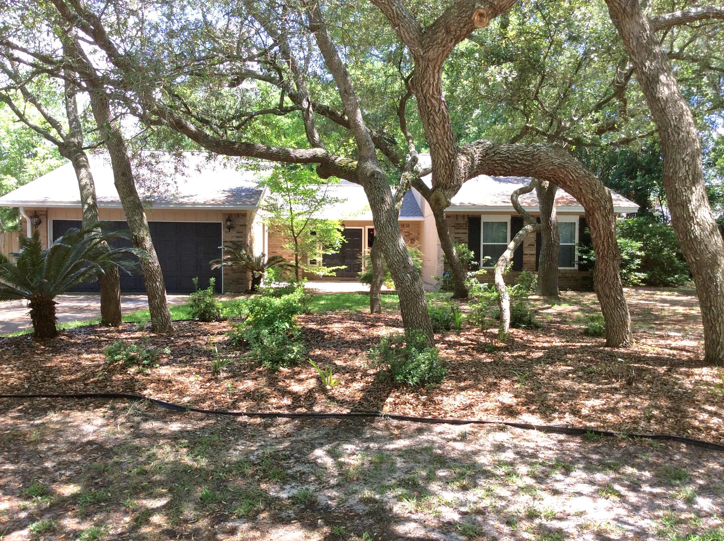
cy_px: 270
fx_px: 668
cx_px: 362
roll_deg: -0.5
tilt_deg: -2.1
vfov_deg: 44.1
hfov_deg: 56.9
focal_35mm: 32
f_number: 2.4
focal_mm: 3.3
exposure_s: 1/178
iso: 32
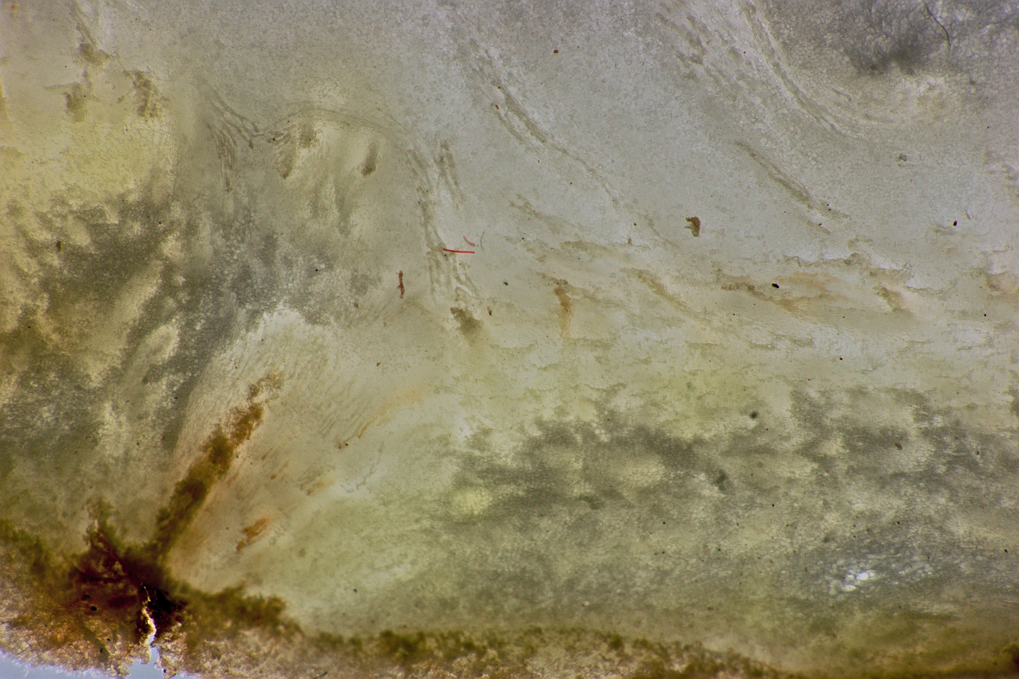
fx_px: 8914
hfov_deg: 6.5
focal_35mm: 315
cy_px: 340
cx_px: 510
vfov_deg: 4.4
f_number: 29
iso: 100
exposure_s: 5
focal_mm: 210
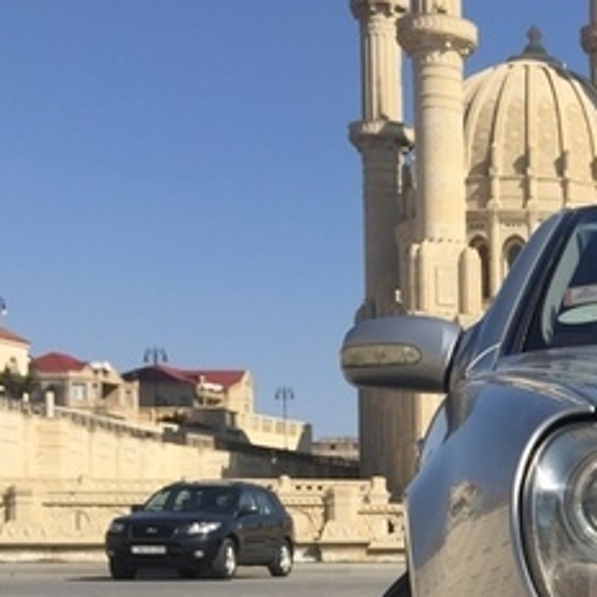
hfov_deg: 20.9
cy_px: 583
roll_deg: -0.5
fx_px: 1424
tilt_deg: -2.0
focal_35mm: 73
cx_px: 831
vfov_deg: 22.8
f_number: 2.2
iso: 32
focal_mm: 4.15
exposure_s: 1/2475
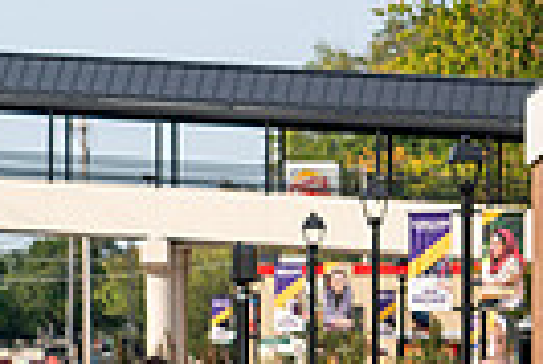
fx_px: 7640
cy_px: 509
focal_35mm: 506
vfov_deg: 2.7
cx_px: -543
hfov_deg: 4.0
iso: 80
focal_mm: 116
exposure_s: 1/500
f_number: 4.5
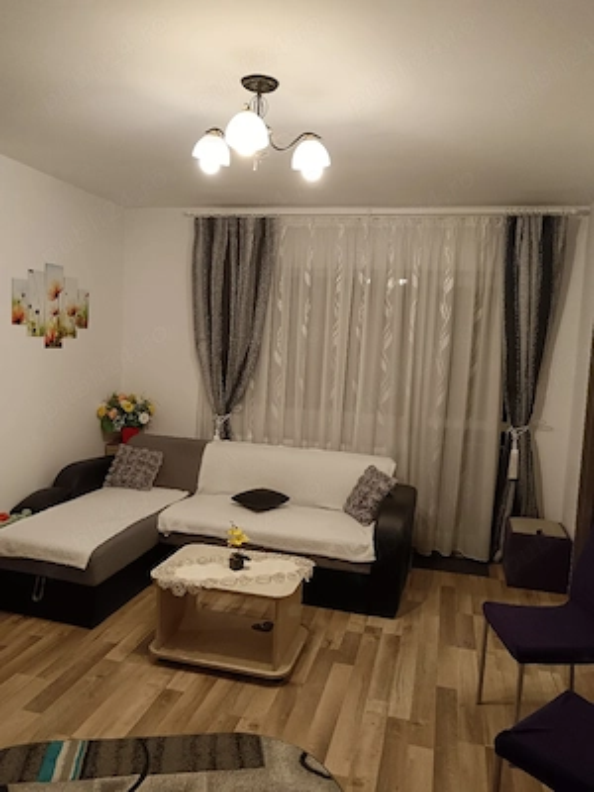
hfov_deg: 51.4
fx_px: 618
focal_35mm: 27
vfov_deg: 65.3
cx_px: 297
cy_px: 396
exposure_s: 1/50
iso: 953
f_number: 1.9
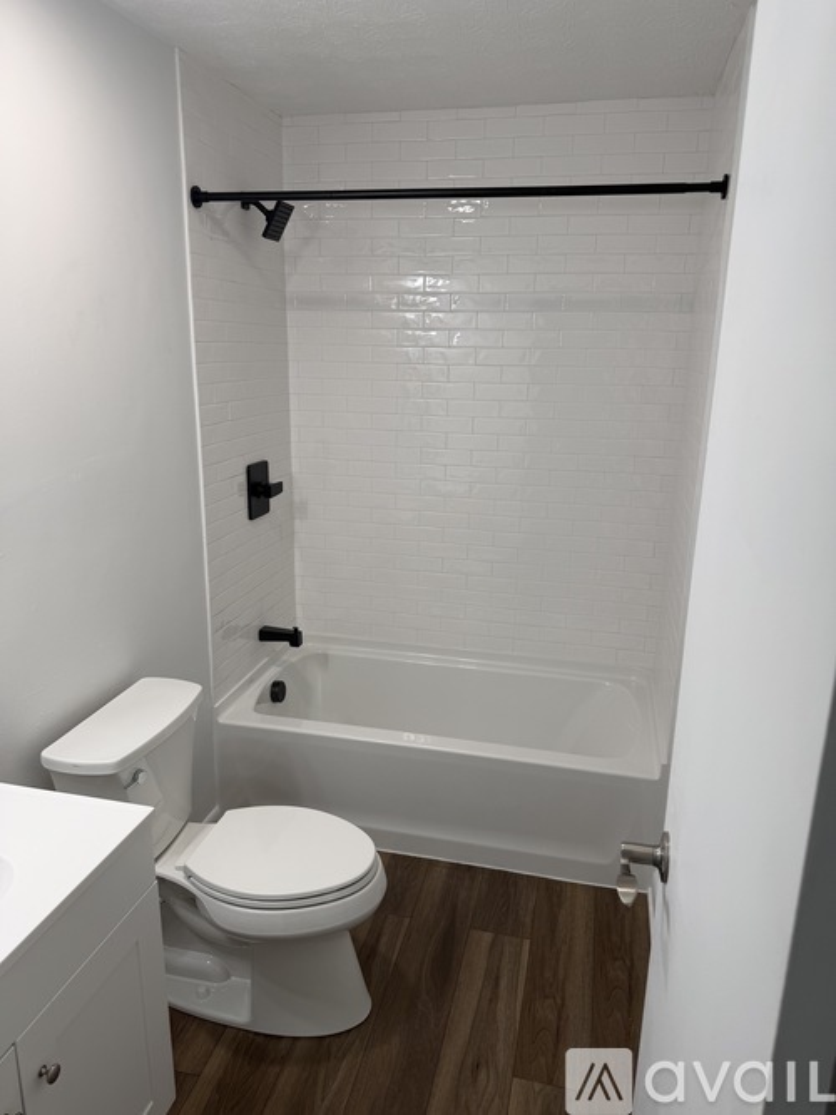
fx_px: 773
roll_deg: -2.7
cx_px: 418
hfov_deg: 56.8
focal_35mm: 24
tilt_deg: -15.6
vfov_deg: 71.6
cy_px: 558
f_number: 1.78
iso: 64
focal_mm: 6.76
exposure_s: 1/120
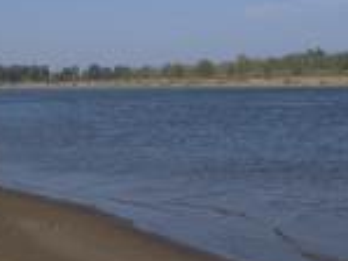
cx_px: 114
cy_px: 82
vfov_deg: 15.7
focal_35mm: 94
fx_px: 946
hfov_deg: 20.8
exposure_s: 1/410
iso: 100
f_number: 8
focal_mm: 5.4
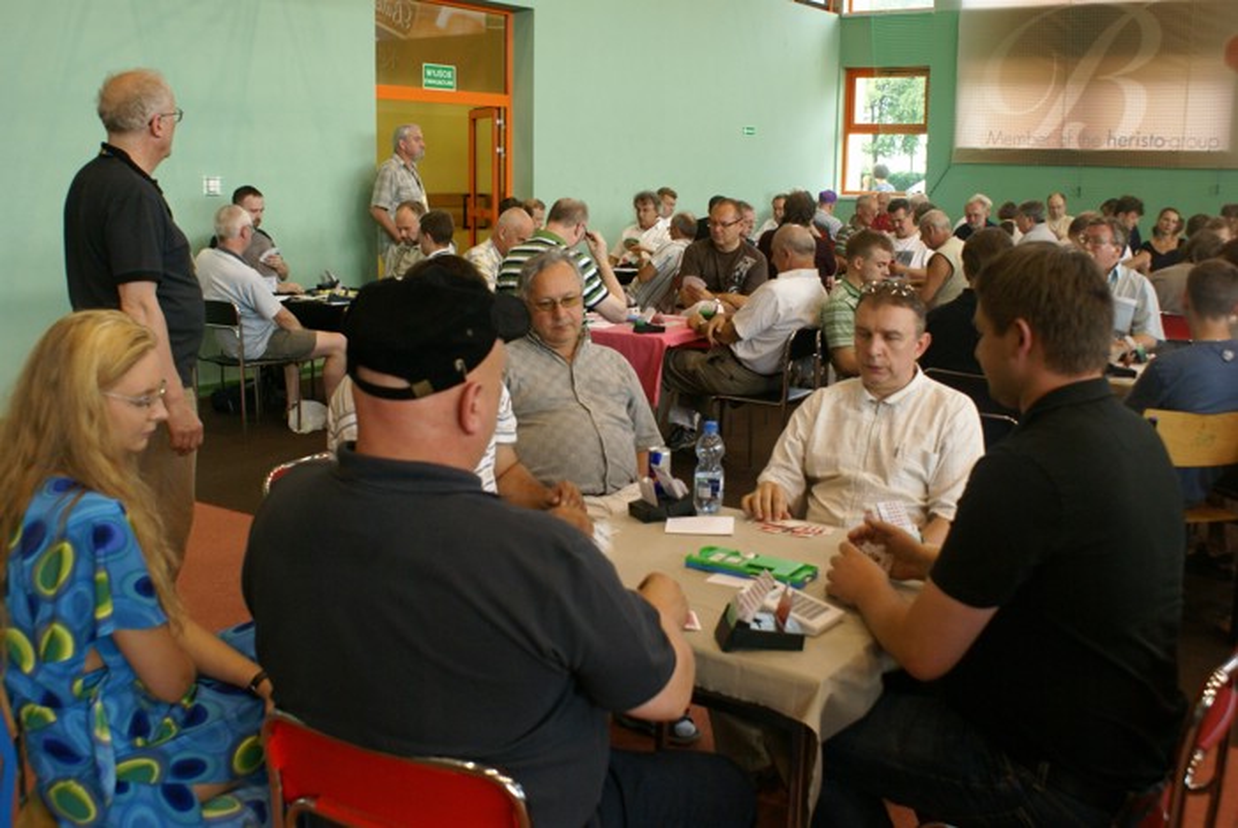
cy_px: 414
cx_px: 619
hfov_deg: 53.1
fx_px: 1239
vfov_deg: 36.9
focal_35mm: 36
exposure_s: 1/60
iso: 400
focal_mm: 24
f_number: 5.6
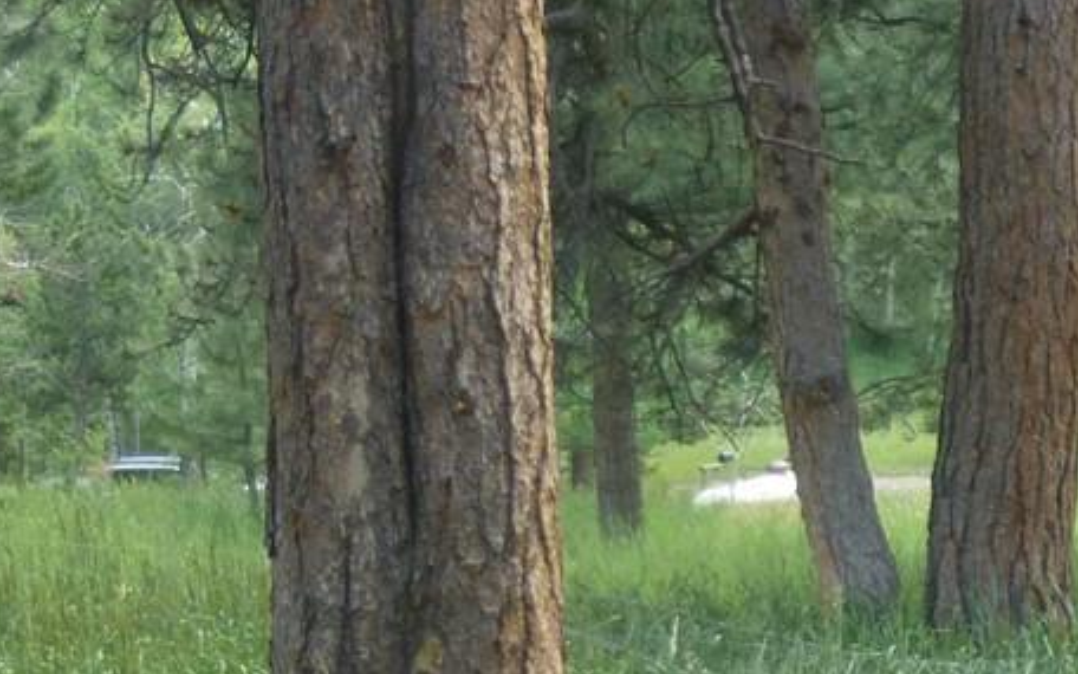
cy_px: 584
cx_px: 1312
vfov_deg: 13.9
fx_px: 2732
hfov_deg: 20.8
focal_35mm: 93
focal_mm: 4.5
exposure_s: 1/125
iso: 100
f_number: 3.1
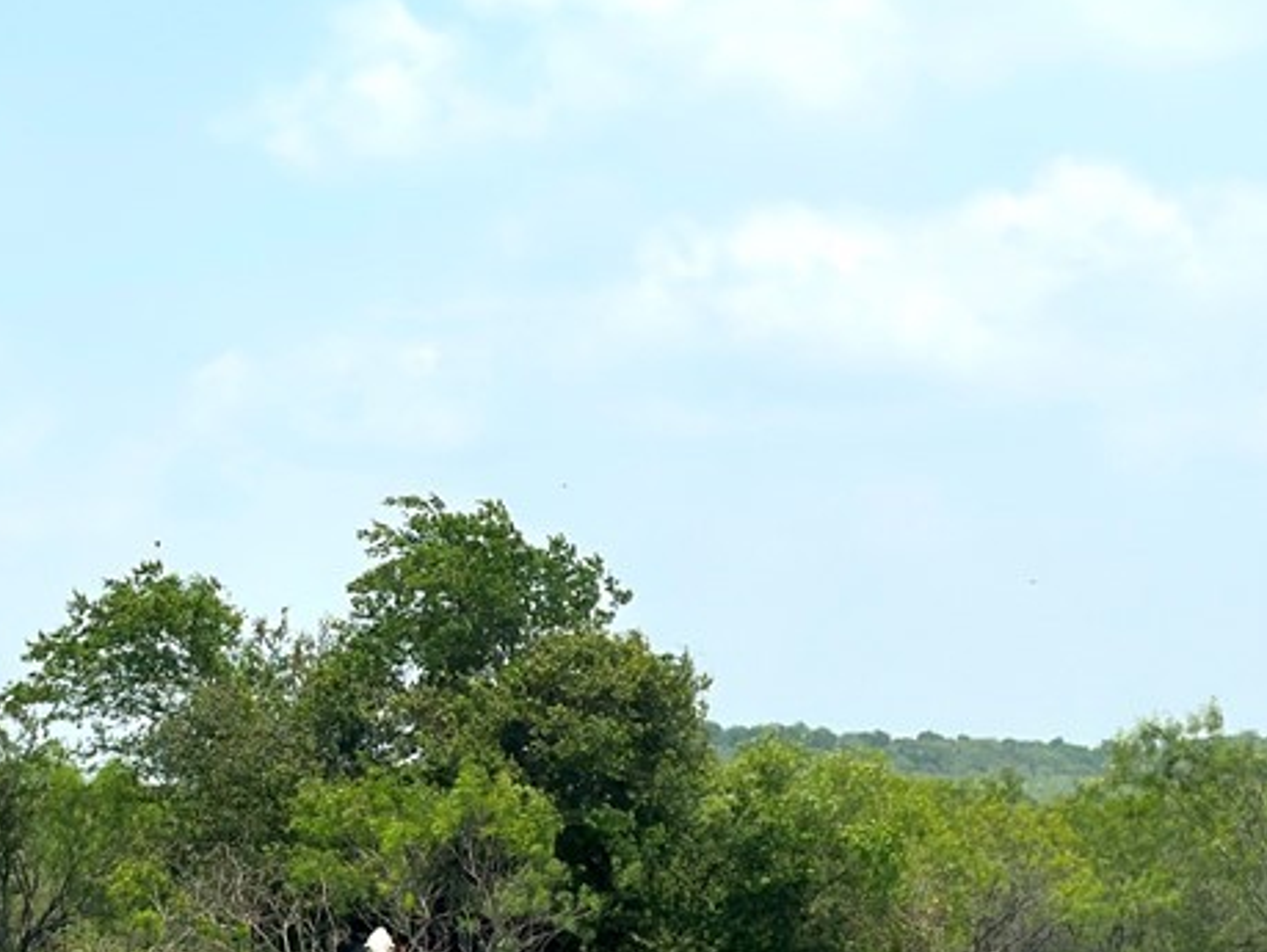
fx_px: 3919
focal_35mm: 107
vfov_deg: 13.8
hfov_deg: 18.2
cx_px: 265
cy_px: 386
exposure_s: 1/13699
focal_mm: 6.86
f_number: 1.78
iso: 100
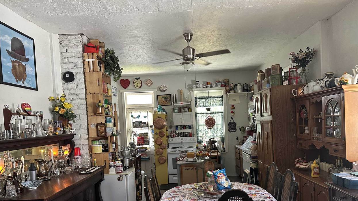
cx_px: 184
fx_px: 256
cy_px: 136
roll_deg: +2.5
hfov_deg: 69.9
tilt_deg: -2.4
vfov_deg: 42.2
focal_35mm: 27
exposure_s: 1/60
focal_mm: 6.86
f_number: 1.78
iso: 320
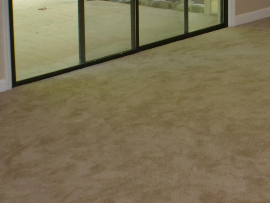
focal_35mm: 120
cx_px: 272
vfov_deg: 11.9
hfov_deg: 16.1
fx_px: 936
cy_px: -92
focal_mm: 24
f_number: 4
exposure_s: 1/125
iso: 400
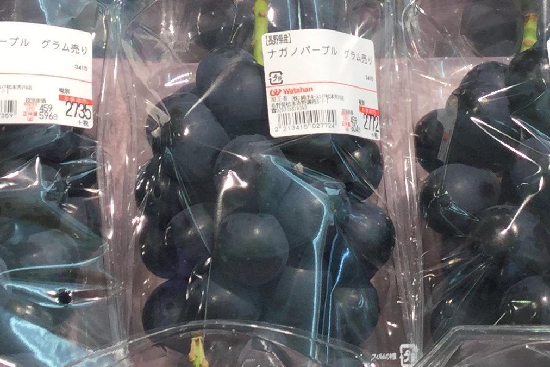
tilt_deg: -43.0
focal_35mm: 104
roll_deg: +2.0
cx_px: 338
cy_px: -70
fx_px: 1589
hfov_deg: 19.6
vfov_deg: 12.9
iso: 32
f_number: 2.4
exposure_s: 1/60
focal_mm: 3.3
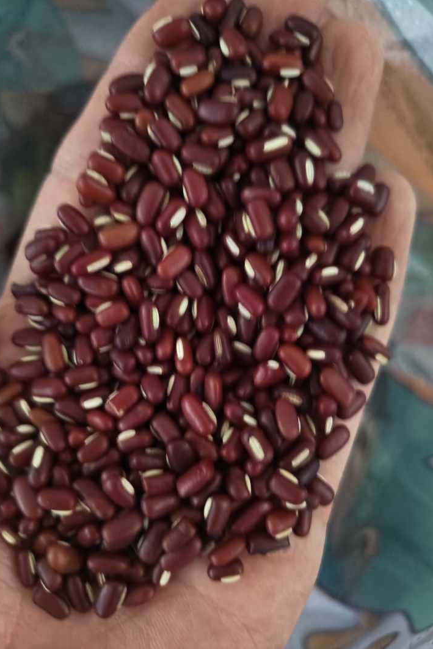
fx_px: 433
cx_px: 208
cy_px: 325
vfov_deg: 73.7
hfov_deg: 53.1
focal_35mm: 24
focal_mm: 5.56
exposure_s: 1/14.3
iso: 4330
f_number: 1.88
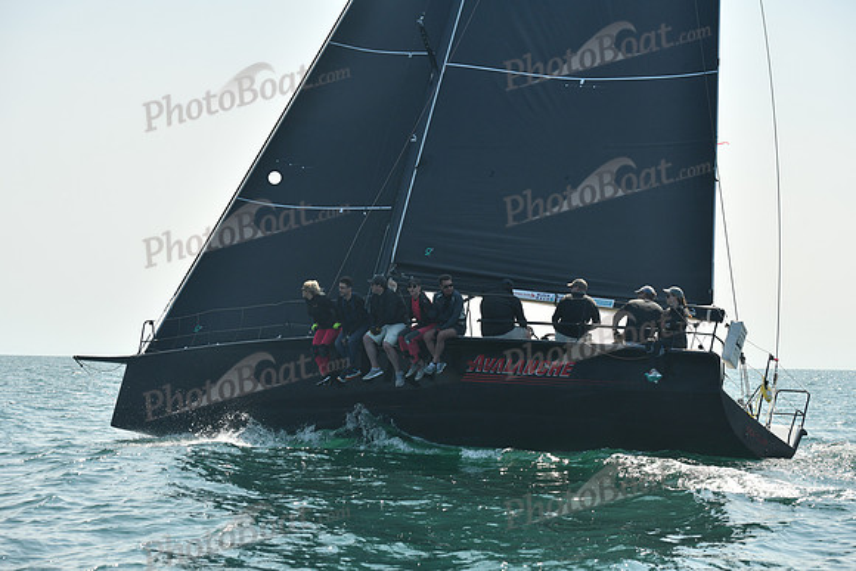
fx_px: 1665
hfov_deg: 28.8
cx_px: 428
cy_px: 286
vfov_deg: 19.5
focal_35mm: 70
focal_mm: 70
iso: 320
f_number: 5.6
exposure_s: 1/640
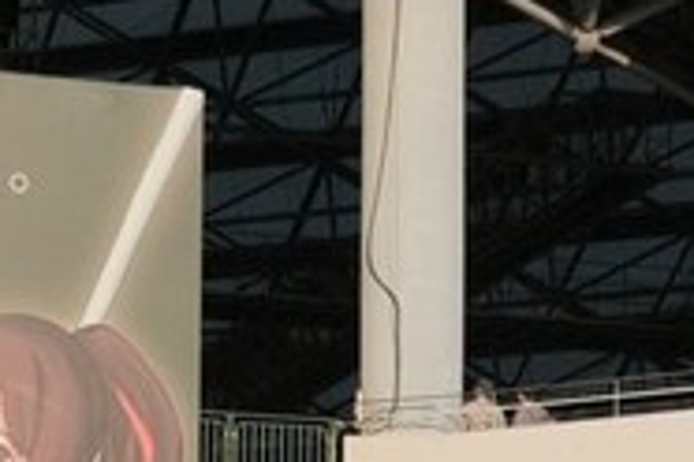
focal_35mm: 232
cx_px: 765
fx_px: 4472
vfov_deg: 5.7
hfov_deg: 8.8
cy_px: 1092
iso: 640
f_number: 3.2
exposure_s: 1/5800
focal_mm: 24.3
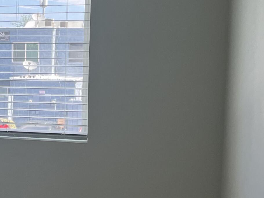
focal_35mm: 86
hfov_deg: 21.5
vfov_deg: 17.2
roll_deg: +0.4
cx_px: -34
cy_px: 98
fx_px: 656
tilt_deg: -2.9
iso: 40
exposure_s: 1/248
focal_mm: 5.7
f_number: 1.5
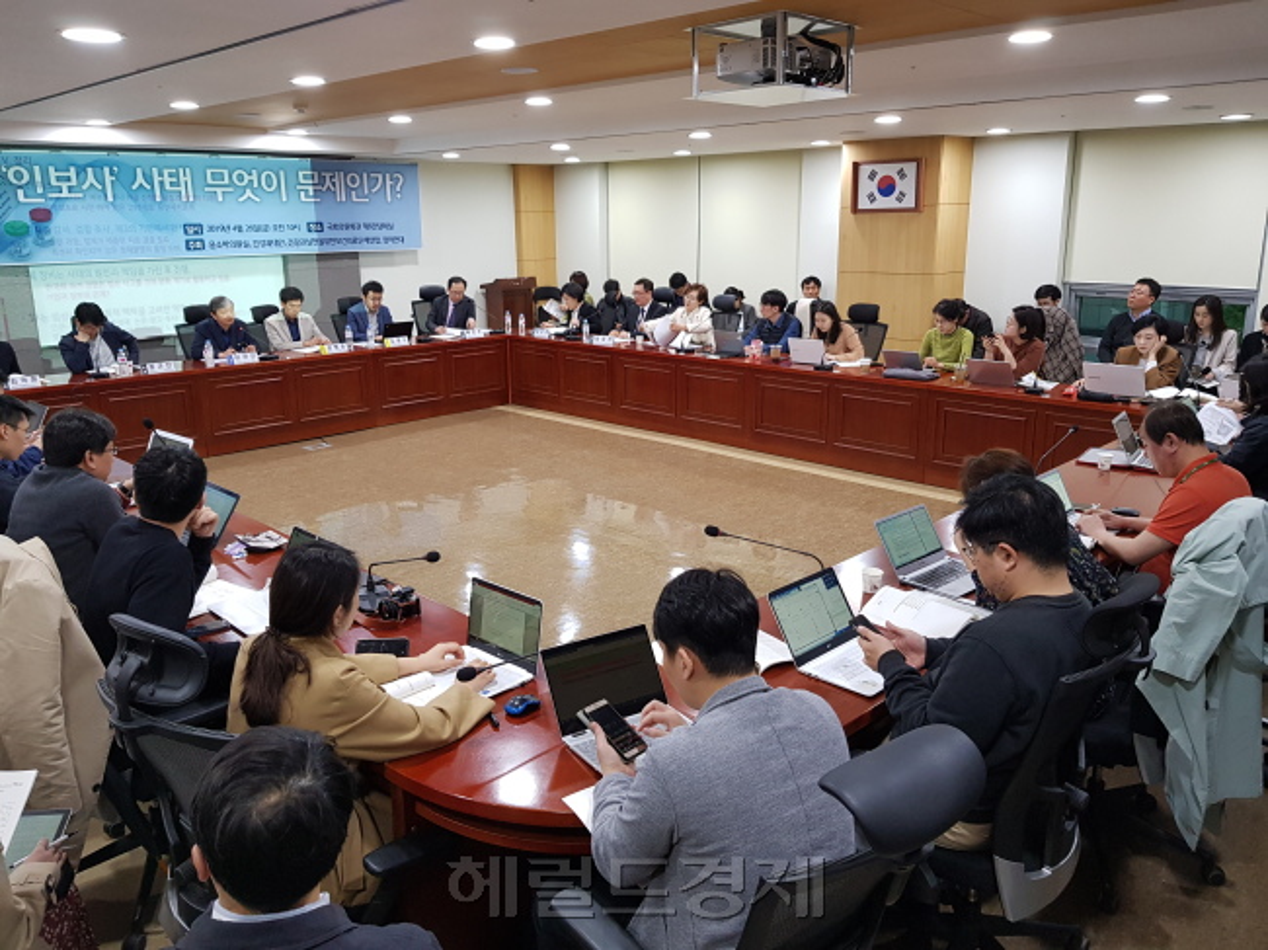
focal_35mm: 26
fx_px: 952
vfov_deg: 53.0
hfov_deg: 67.3
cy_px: 475
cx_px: 634
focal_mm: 4.3
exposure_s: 1/60
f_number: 1.7
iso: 160
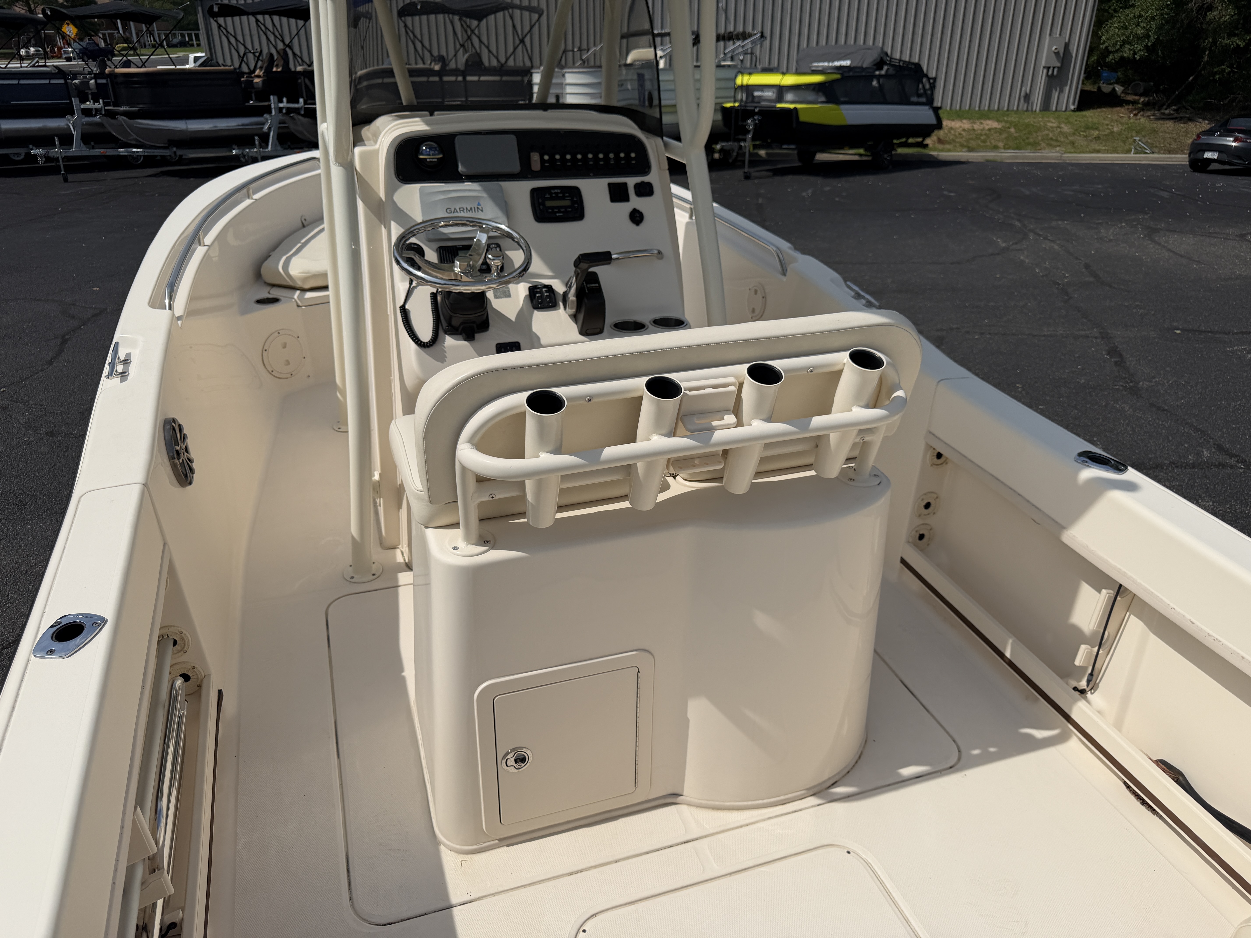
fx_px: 867
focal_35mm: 24
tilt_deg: -26.1
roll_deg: +0.0
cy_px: 469
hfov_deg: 71.6
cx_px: 626
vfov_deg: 56.8
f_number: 1.78
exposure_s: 1/14286
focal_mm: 6.76
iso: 80
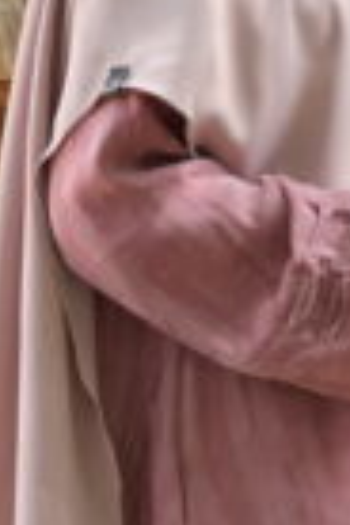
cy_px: 297
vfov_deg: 6.0
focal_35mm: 345
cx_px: 152
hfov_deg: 4.0
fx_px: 5031
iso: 500
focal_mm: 35
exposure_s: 1/250
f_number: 4
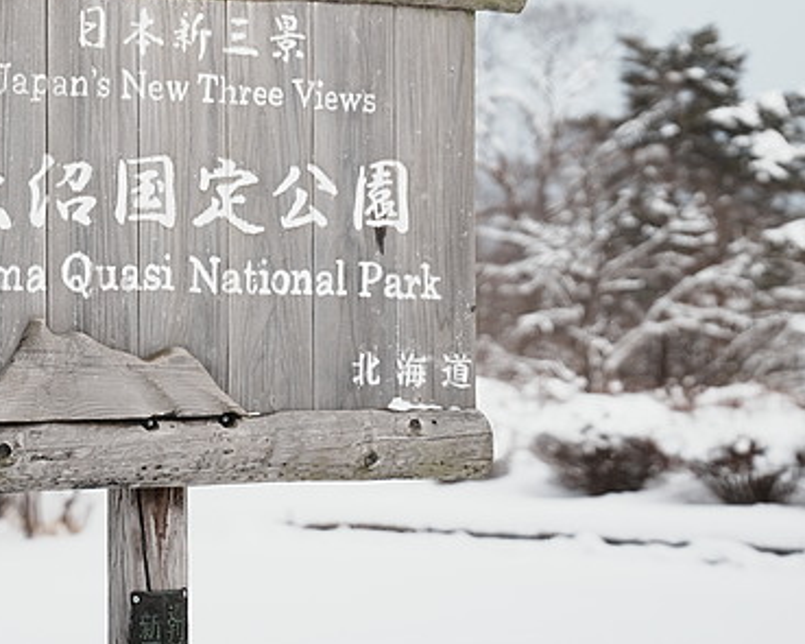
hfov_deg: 13.8
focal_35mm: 139
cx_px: 172
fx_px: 3311
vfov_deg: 11.1
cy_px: 175
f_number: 2.8
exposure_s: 1/8000
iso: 250
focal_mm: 70
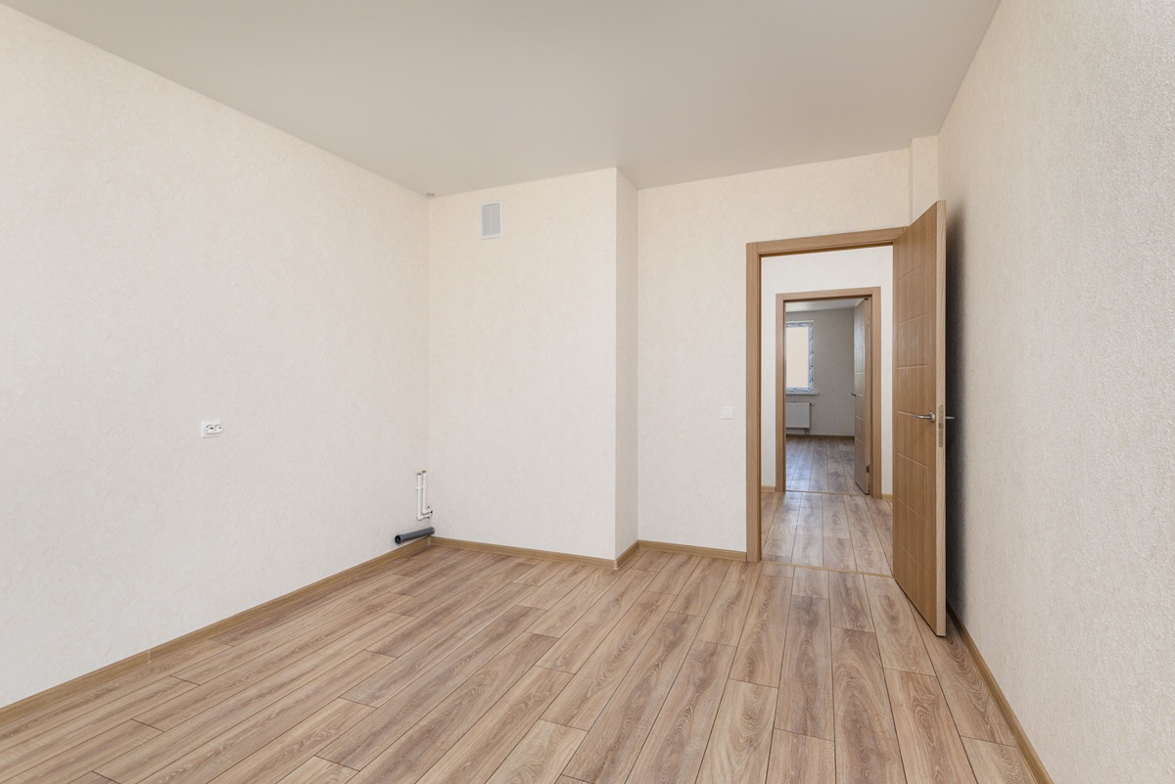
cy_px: 392
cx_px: 588
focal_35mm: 18
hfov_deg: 90.0
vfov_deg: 67.4
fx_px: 588
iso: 400
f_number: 7.1
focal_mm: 18
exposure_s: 1/125
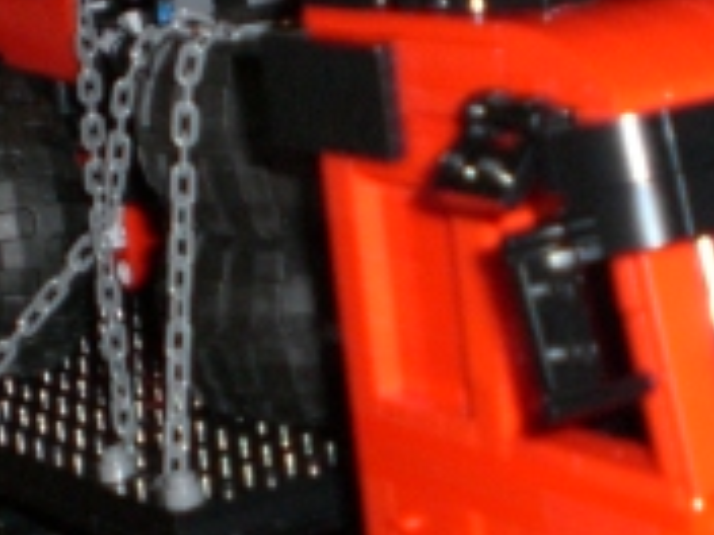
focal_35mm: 138
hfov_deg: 14.3
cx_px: 491
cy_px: 519
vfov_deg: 10.7
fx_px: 2846
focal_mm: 6.3
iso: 200
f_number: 3.1
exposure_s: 1/60
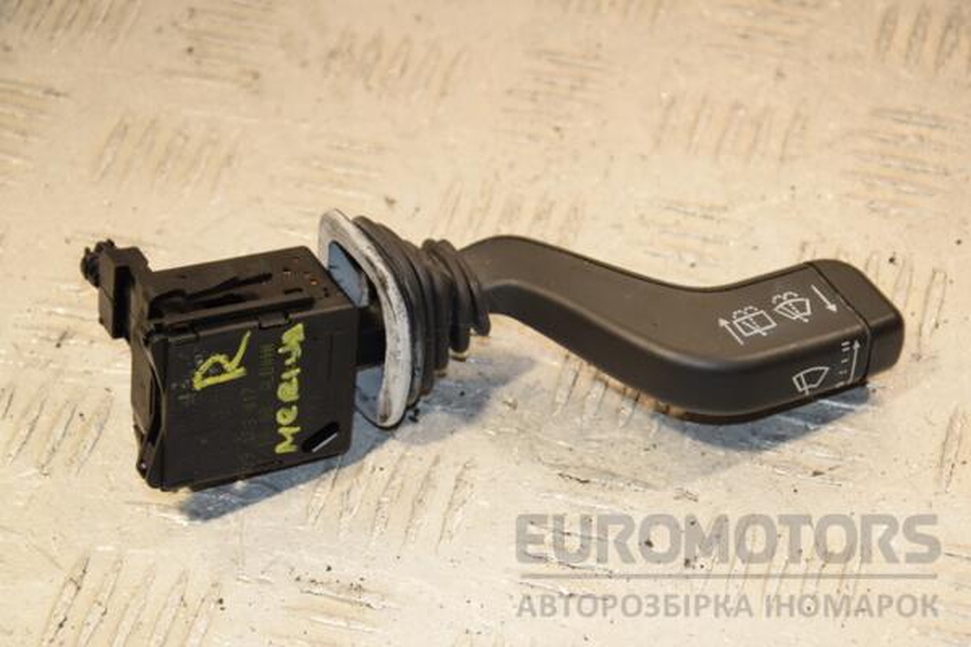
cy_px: 324
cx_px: 486
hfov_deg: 18.2
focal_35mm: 112
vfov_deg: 12.2
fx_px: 3034
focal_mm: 75
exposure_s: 1/200
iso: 800
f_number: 7.1
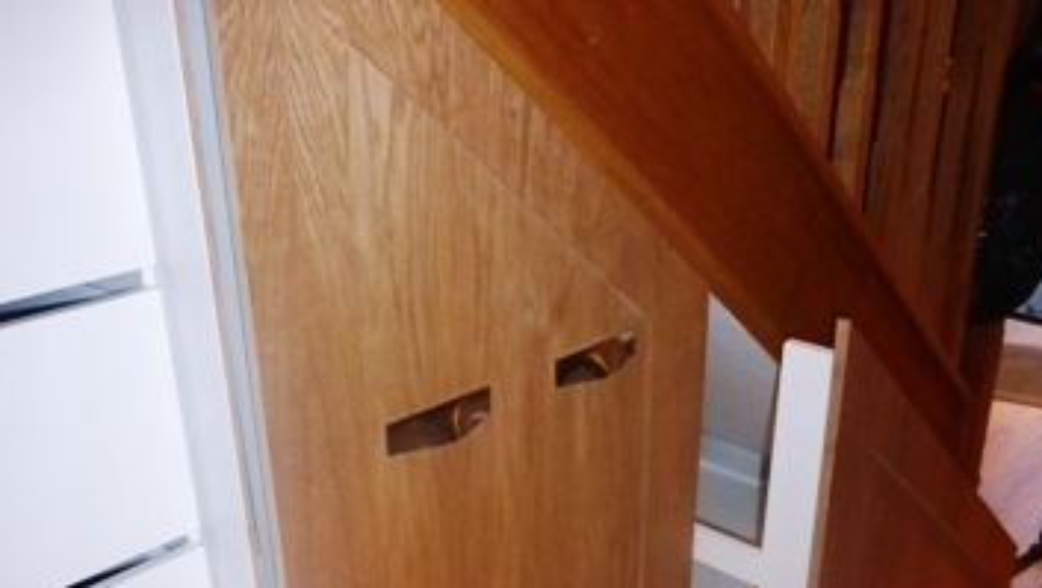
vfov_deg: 31.6
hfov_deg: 54.0
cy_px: 425
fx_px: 1023
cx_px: 522
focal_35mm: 37
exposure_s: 1/60
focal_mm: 4.3
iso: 800
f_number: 3.3
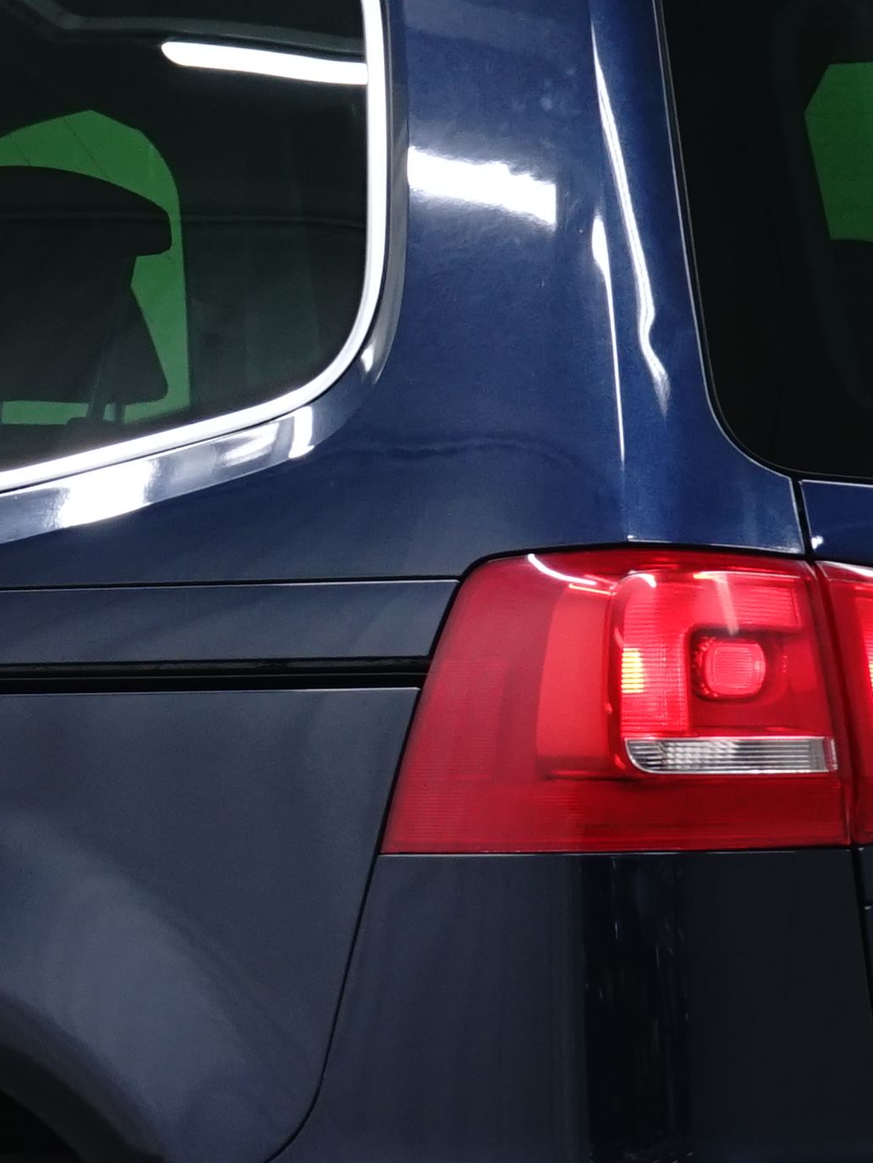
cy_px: 617
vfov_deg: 6.7
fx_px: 9953
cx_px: -37
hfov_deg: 5.0
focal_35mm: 296
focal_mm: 70
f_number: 8
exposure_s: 1/6
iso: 500
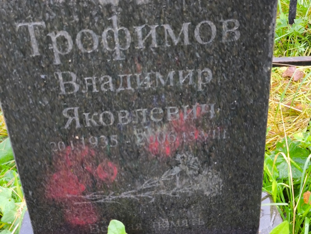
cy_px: 117
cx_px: 156
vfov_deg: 29.1
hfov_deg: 38.2
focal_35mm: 50
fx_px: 449
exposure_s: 1/60
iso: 200
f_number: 1.7
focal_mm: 4.71
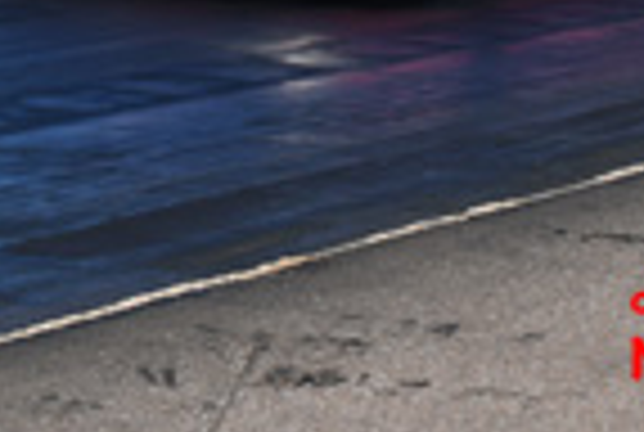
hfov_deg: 5.6
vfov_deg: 3.7
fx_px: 6579
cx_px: 288
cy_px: -284
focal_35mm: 367
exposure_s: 1/1250
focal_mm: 70
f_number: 5.6
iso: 160
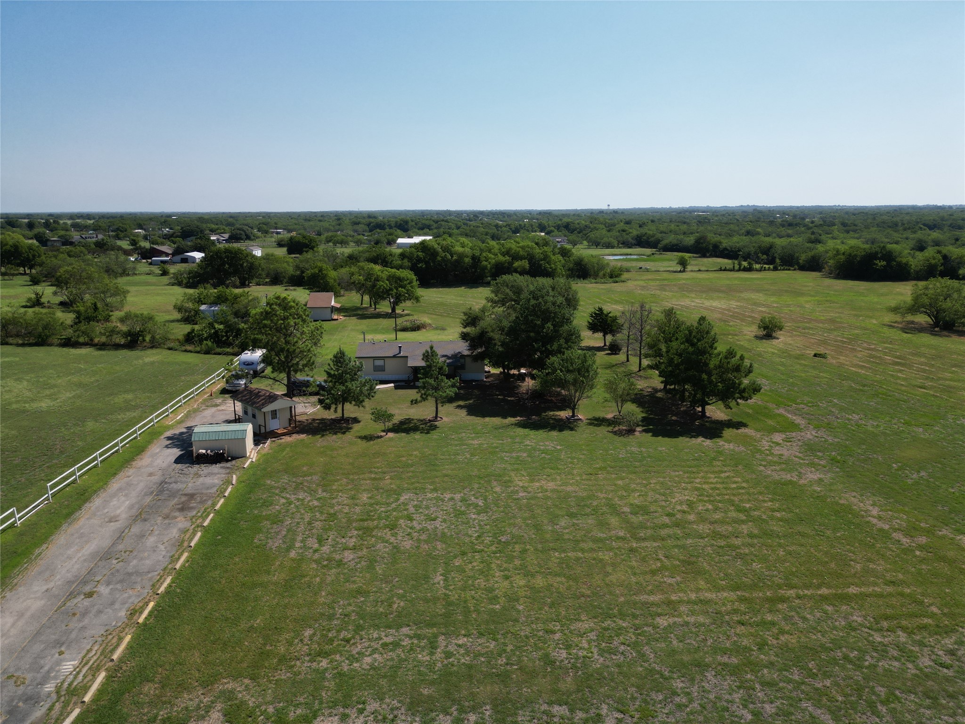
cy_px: 362
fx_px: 669
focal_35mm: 24
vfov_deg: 56.8
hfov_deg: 71.6
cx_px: 482
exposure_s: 1/4000
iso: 130
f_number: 1.7
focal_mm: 6.72
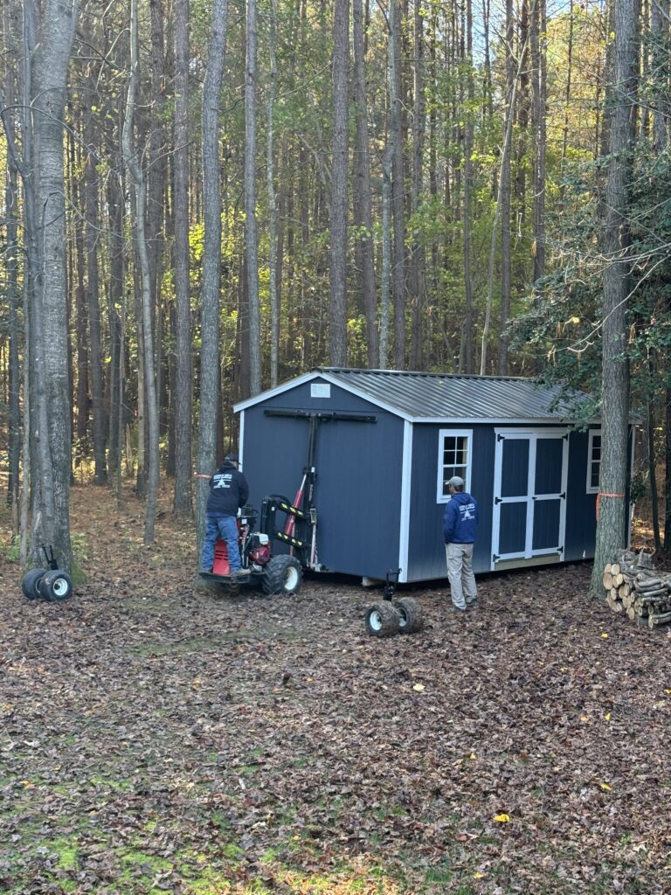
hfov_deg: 30.3
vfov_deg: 39.7
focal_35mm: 48
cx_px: 336
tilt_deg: -5.7
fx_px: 1241
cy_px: 448
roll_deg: -1.3
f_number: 1.78
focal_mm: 6.76
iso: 100
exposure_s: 1/103
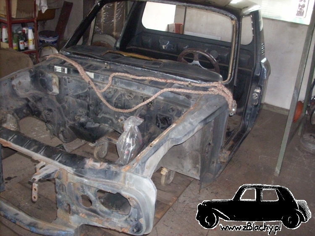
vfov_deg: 38.7
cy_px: 118
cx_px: 158
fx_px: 337
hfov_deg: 50.1
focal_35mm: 37
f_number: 2.8
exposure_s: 1/60
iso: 400
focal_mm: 6.2
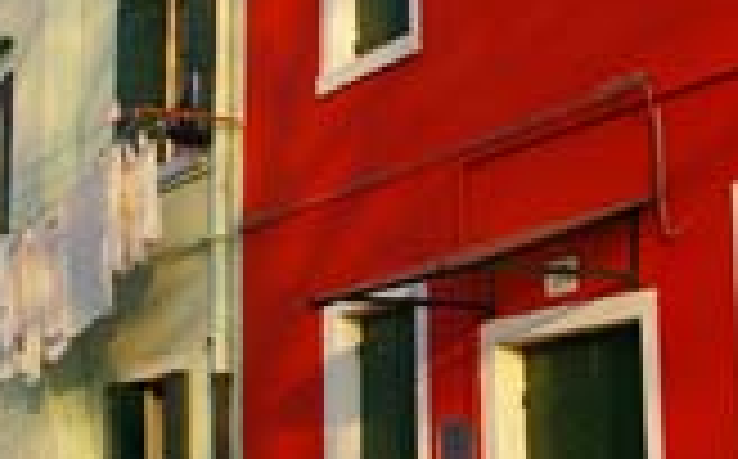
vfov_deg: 16.6
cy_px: 292
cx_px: 459
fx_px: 1572
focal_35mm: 78
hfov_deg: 26.3
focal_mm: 21
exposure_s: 1/180
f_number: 8
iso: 200
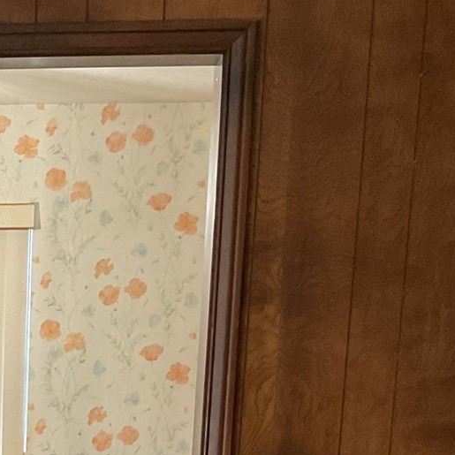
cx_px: -143
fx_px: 1517
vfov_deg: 15.6
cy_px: 707
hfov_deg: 16.1
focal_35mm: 102
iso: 160
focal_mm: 3
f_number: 1.8
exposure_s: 1/60
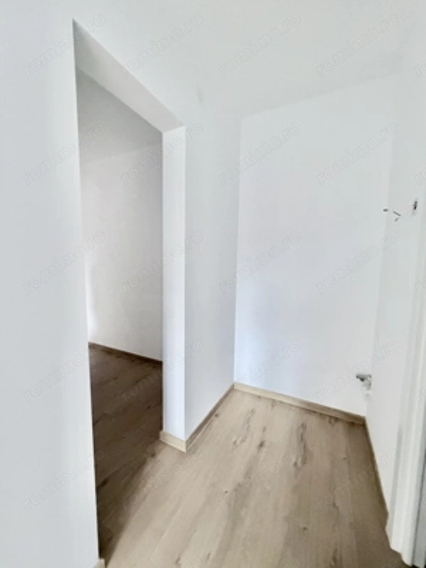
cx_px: 213
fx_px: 230
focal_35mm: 14
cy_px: 284
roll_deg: -1.3
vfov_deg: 102.1
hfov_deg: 85.7
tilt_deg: -5.9
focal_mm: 2.22
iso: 640
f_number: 2.2
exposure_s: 1/60
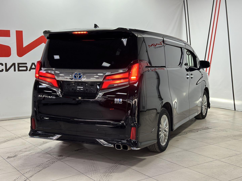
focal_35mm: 48
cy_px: 90
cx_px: 121
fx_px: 336
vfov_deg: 30.3
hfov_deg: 39.7
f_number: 1.78
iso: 125
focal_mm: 6.86
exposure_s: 1/100
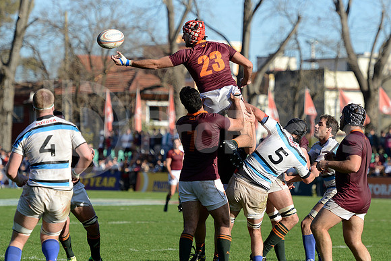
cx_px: 196
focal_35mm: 185
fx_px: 2010
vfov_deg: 7.4
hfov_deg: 11.1
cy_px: 130
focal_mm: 185
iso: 500
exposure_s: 1/1600
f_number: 4
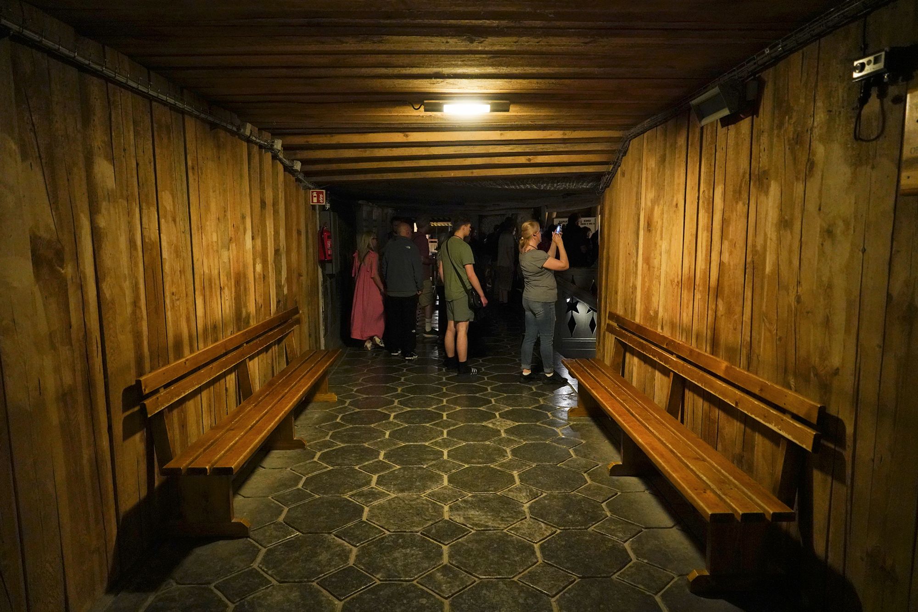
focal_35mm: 24
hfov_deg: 73.7
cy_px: 306
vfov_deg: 53.1
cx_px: 459
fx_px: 612
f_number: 2.8
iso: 6400
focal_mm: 24
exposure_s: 1/80
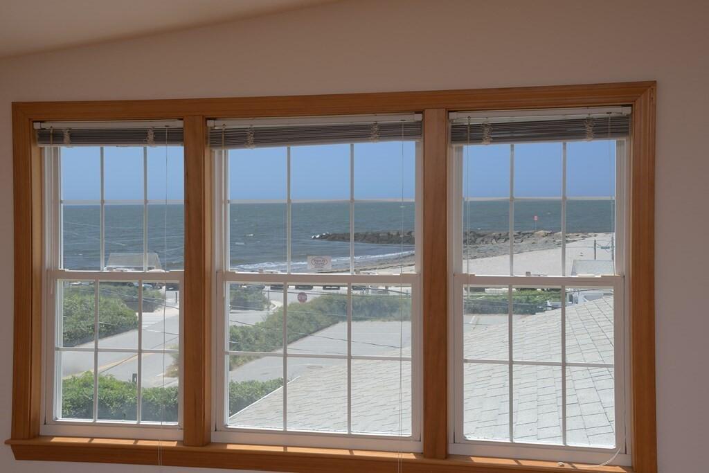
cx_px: 354
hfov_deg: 46.4
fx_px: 827
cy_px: 236
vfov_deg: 31.9
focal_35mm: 42
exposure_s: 1/250
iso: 160
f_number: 10
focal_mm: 28
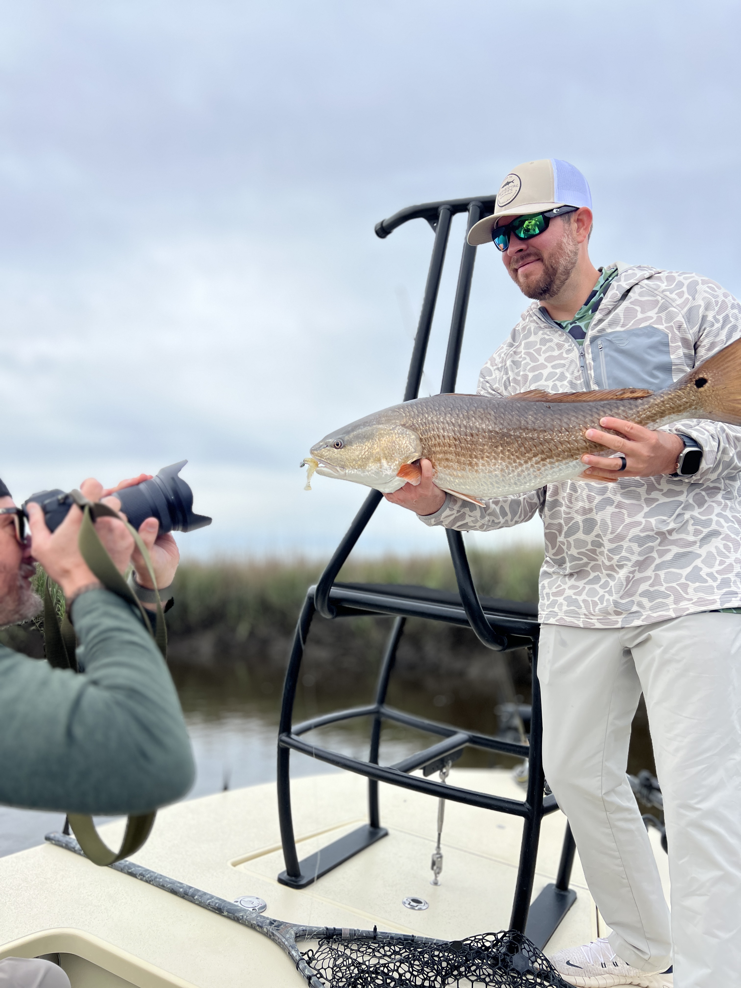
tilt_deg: +6.9
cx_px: 370
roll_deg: -0.2
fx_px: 742
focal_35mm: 26
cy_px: 494
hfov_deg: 53.1
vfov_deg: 67.3
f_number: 1.5
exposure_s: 1/5076
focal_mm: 5.7
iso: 50
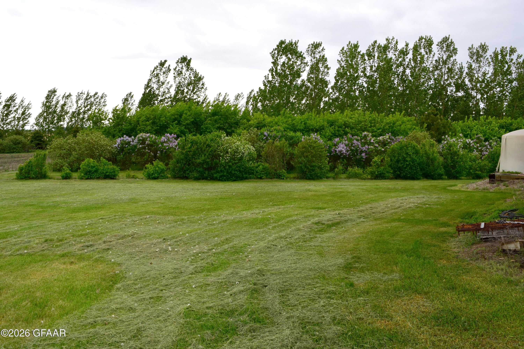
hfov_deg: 67.4
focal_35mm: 27
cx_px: 262
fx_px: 393
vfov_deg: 47.9
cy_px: 174
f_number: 10
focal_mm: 18
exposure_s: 1/250
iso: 400
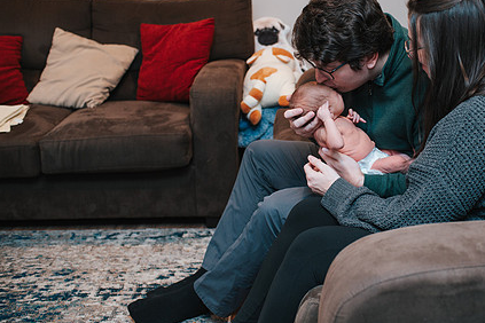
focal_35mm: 48
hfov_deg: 40.5
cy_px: 125
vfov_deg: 28.0
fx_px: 647
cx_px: 329
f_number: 2.8
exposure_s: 1/160
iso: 1000
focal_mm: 35
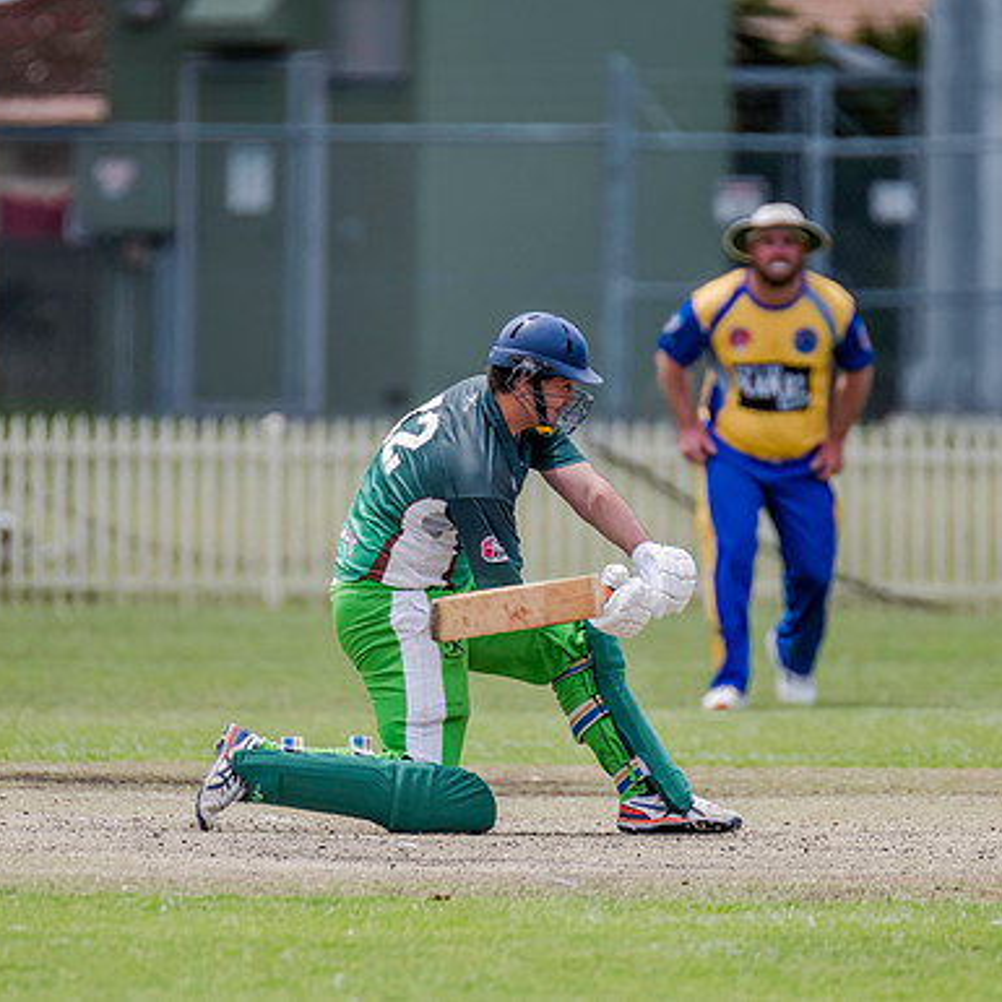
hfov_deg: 2.3
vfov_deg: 2.3
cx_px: 438
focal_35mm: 779
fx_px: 25511
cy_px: 501
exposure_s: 1/2500
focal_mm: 600
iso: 800
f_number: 5.6
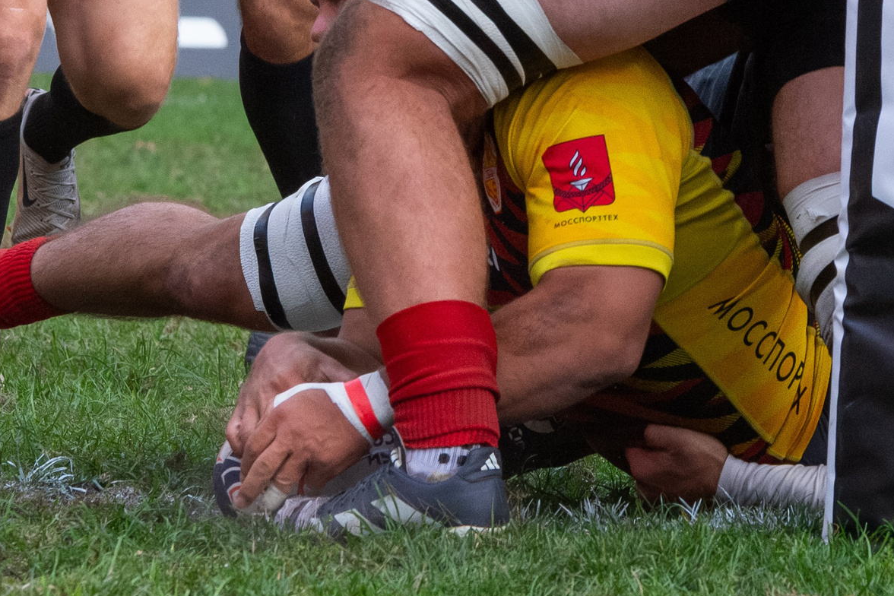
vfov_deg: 2.7
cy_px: 71
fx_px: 12515
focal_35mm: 504
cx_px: 512
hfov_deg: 4.1
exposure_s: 1/1250
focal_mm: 140
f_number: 7.1
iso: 1600
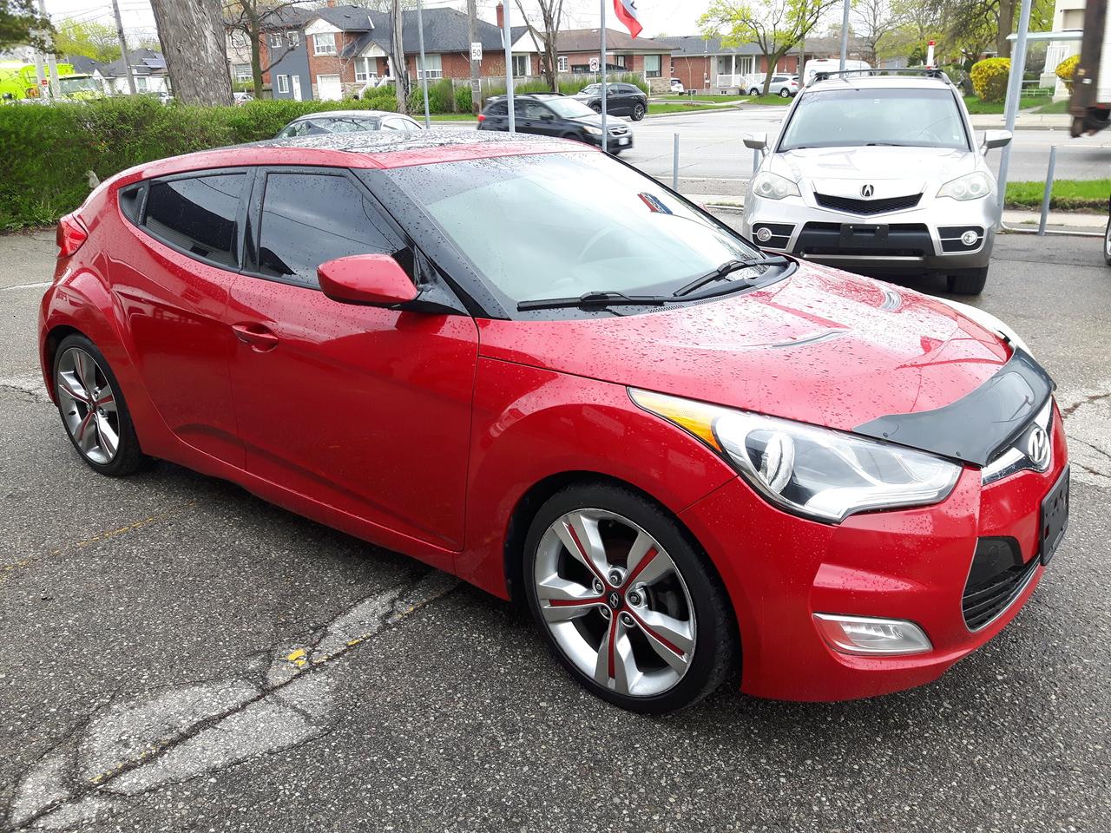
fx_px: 995
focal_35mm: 31
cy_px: 416
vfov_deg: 45.4
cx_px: 556
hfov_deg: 58.4
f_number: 1.9
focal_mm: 3.7
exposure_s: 1/126
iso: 40
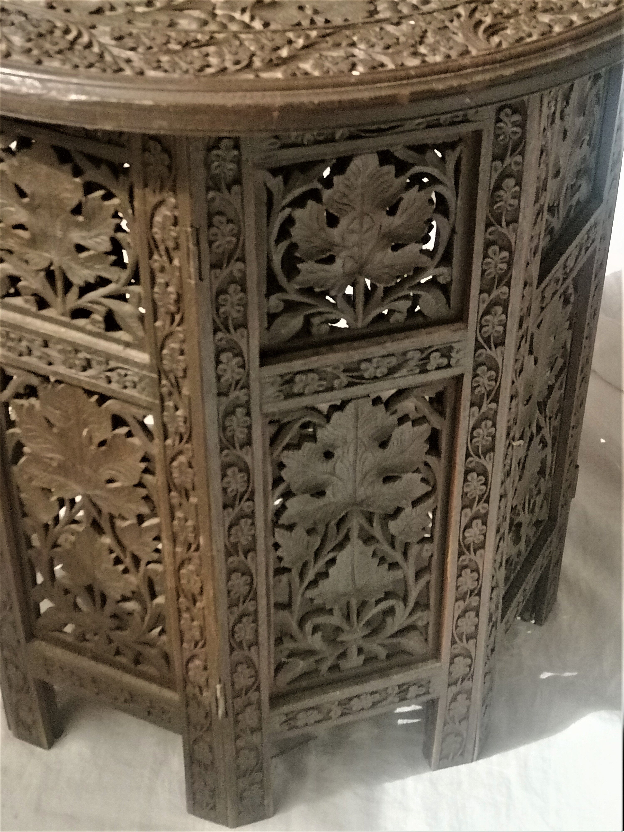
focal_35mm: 59
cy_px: 416
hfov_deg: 24.8
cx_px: 312
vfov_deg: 32.7
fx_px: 1418
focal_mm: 5.4
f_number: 1.8
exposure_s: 1/14.3
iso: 2000
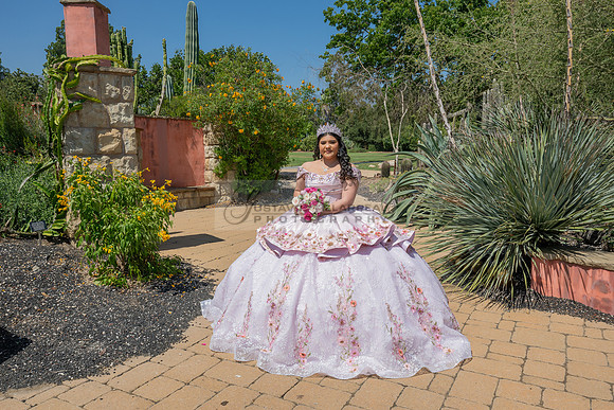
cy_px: 205
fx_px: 469
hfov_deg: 66.4
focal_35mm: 28
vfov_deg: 47.2
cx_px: 307
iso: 200
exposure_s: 1/200
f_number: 16
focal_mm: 27.5
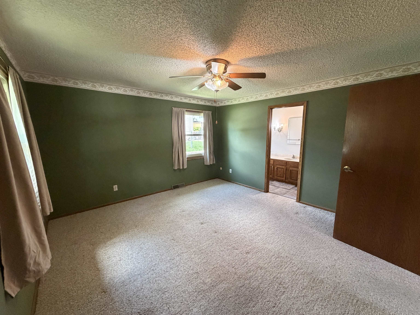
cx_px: 210
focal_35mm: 14
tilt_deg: -7.6
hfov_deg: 102.1
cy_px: 158
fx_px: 170
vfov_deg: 85.7
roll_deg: +0.5
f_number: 2.2
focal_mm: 2.22
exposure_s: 1/60
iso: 500
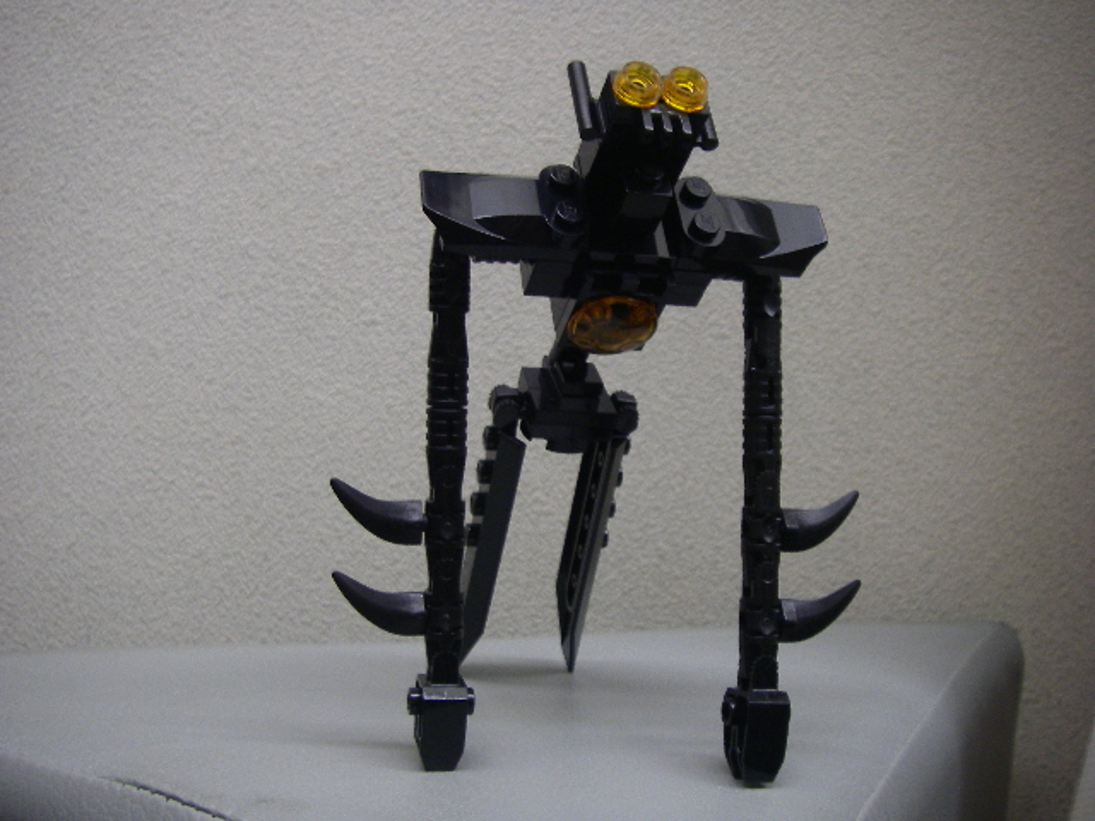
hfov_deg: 49.0
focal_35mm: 38
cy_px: 410
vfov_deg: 37.7
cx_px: 548
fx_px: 1202
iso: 160
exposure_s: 1/13
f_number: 3.3
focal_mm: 6.3
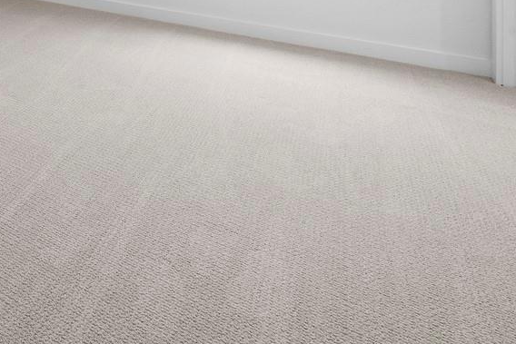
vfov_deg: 28.3
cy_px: -123
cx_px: -173
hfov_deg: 34.3
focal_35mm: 37
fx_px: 530
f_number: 11
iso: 640
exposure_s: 1/5
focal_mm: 13
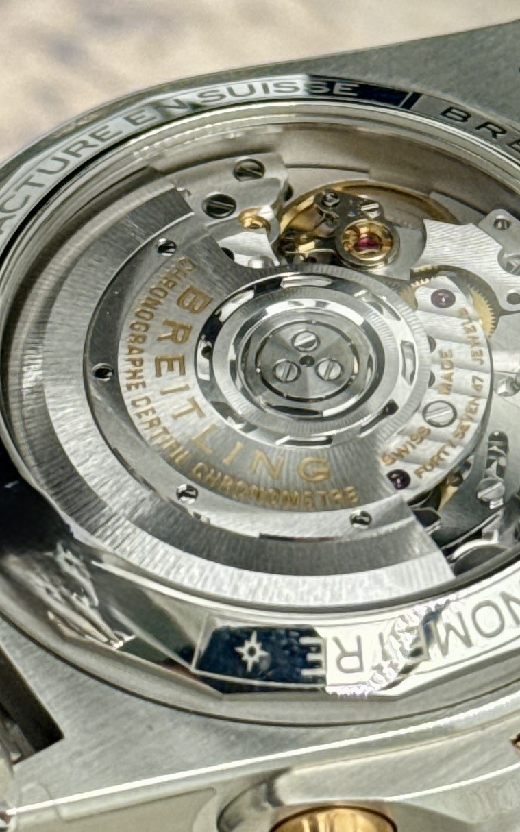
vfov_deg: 20.6
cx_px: 444
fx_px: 2290
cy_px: 319
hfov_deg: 12.9
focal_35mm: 101
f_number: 1.78
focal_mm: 6.76
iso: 50
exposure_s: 1/192
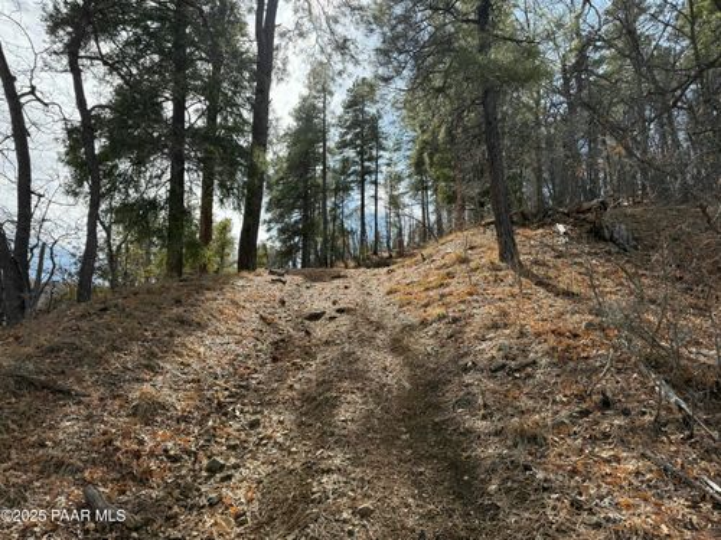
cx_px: 360
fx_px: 500
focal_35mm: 24
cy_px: 270
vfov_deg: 56.8
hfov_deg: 71.6
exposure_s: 1/2232
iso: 80
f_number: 1.78
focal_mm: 6.76
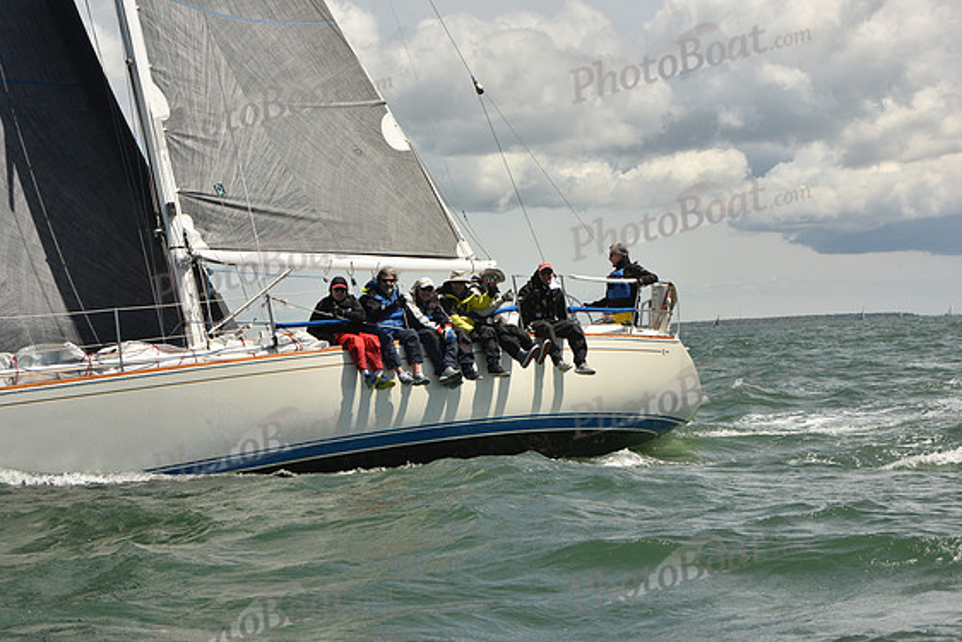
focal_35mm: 95
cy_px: 330
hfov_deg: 21.5
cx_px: 483
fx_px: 2539
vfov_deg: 14.4
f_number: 13
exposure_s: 1/800
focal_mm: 92
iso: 320
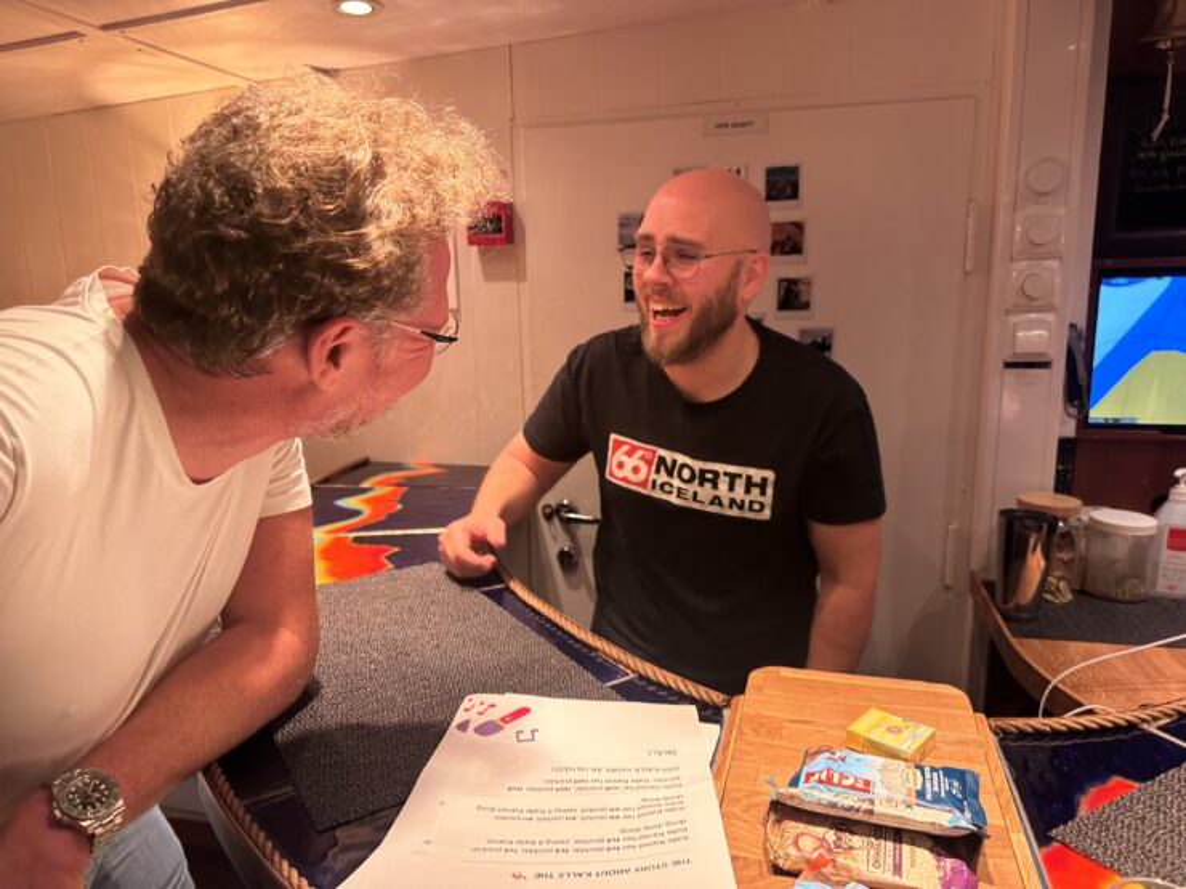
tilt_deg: -14.7
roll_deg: +2.3
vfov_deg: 56.8
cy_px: 444
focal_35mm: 24
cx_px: 593
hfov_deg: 71.6
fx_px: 822
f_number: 1.78
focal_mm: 6.86
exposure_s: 1/100
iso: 160
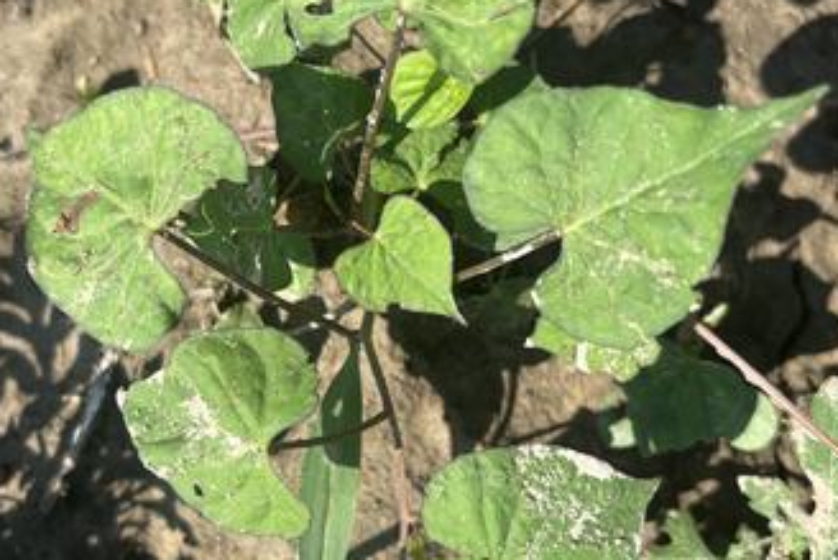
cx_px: 342
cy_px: 330
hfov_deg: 56.8
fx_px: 768
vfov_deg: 39.9
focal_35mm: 33
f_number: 1.6
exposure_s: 1/2062
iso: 50
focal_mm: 5.96
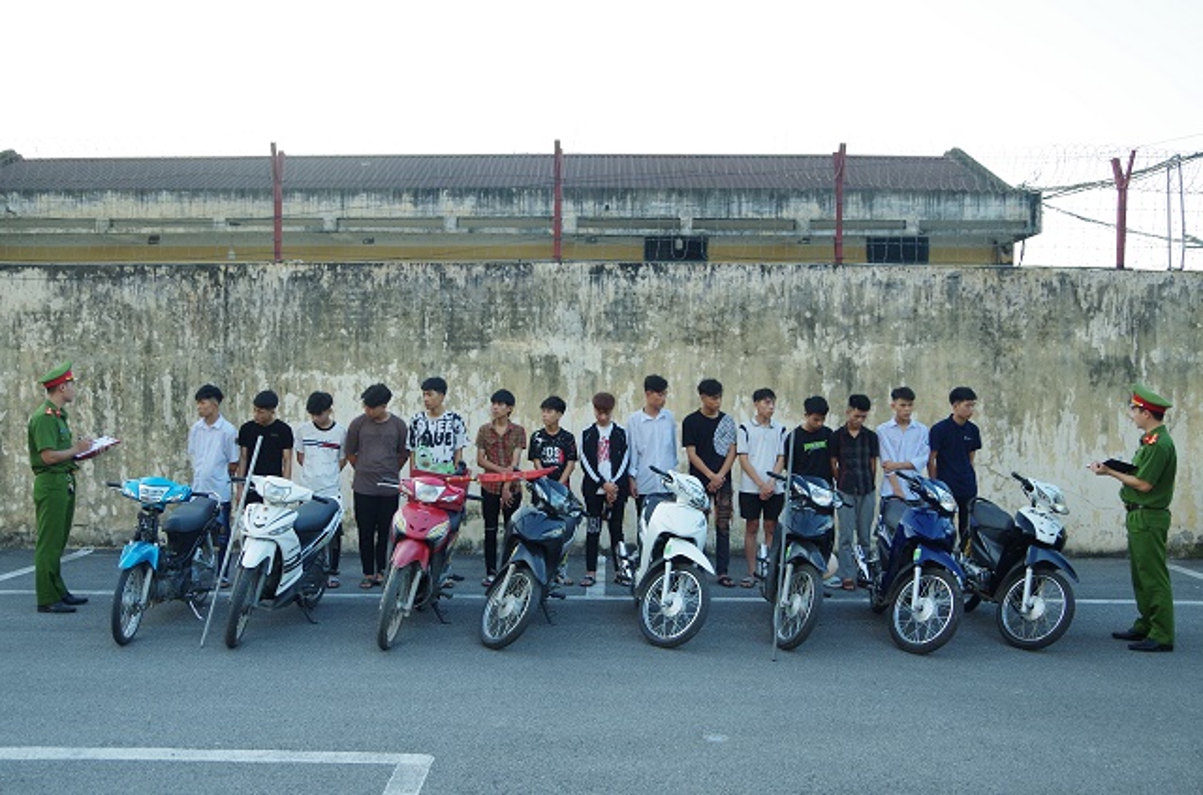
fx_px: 1033
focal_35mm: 31
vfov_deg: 42.1
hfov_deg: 60.4
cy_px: 398
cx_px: 602
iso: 800
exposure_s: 1/100
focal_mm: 21
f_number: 4
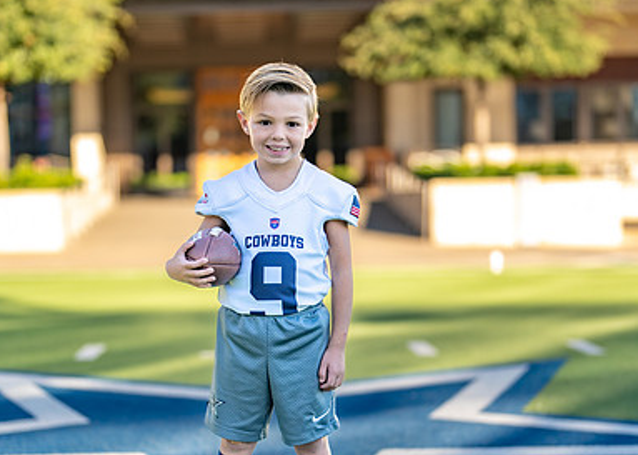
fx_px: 1539
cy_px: 323
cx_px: 322
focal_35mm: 85
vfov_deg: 16.7
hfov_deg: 23.4
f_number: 1.2
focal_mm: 50
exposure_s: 1/2500
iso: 100
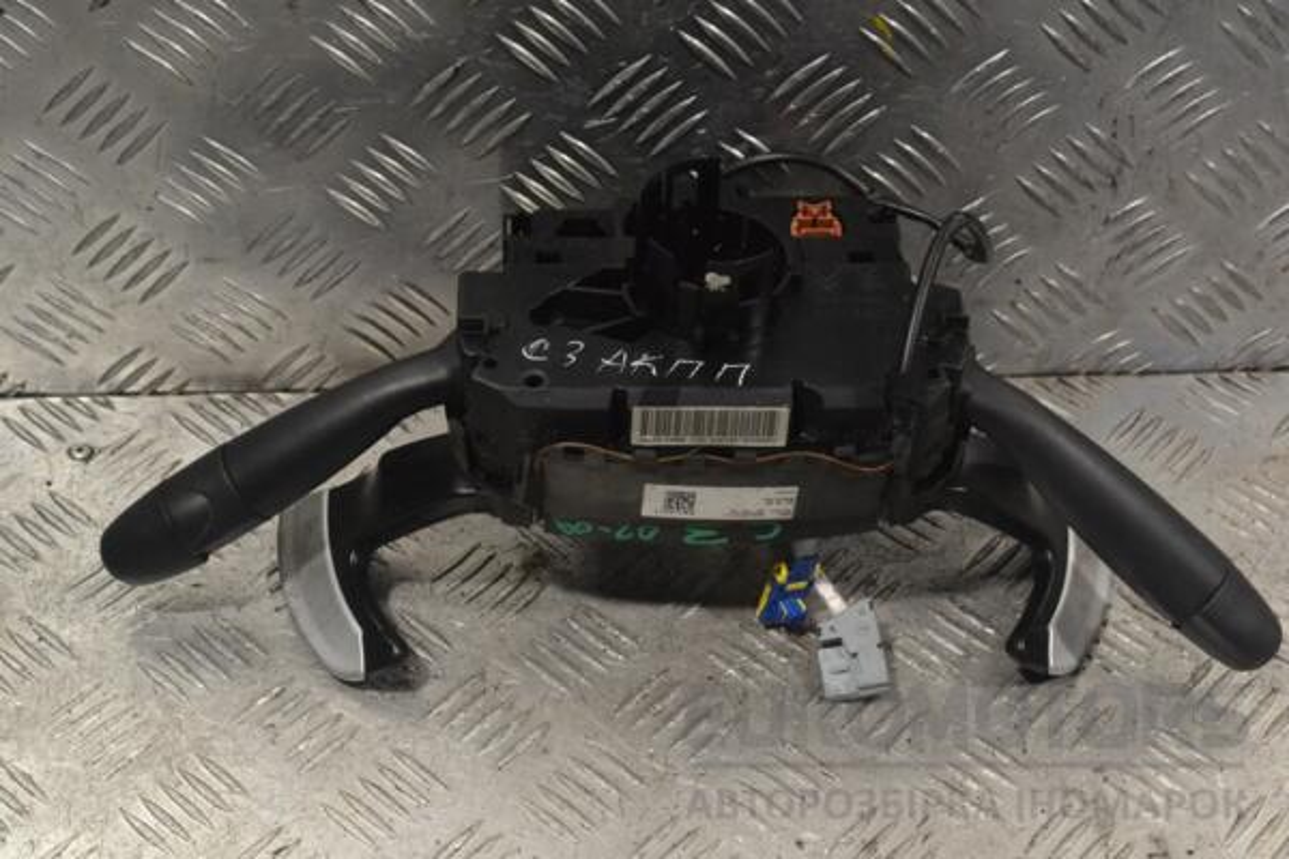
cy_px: 430
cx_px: 644
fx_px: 2256
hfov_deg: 31.9
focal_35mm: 63
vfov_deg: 21.6
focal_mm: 42
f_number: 9
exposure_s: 1/320
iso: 3200
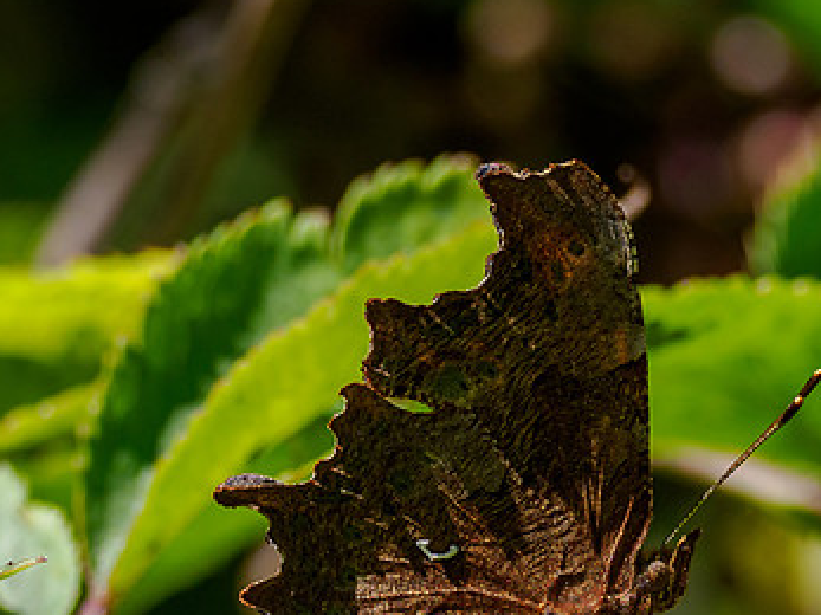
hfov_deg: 1.0
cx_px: 557
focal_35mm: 1894
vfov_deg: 0.8
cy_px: 571
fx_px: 44905
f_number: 4.5
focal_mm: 300
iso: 200
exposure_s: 1/800
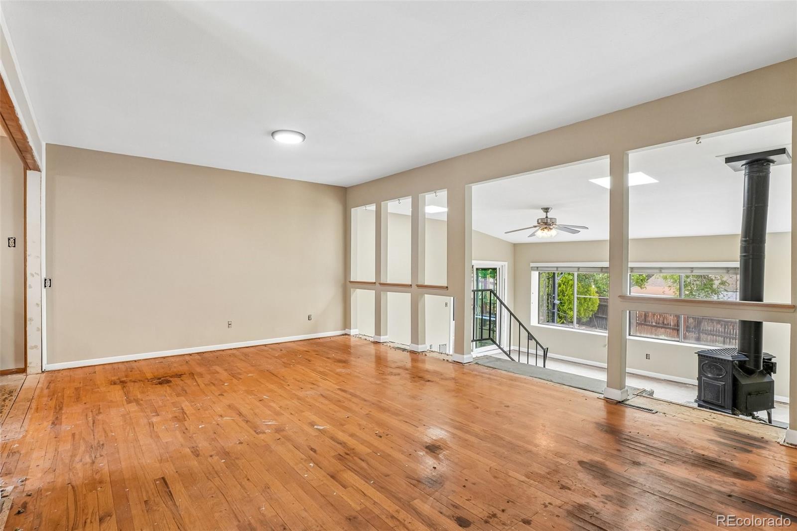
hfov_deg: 95.0
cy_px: 266
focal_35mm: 16
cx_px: 398
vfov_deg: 72.0
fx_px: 365
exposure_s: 1/15
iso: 500
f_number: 8
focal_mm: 11
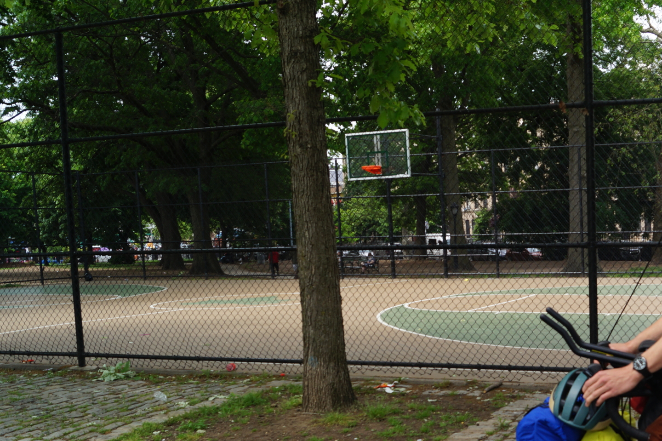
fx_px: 882
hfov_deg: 39.4
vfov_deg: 27.5
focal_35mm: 48
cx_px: 535
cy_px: 348
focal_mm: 18
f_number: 6.3
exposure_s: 1/100
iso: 100
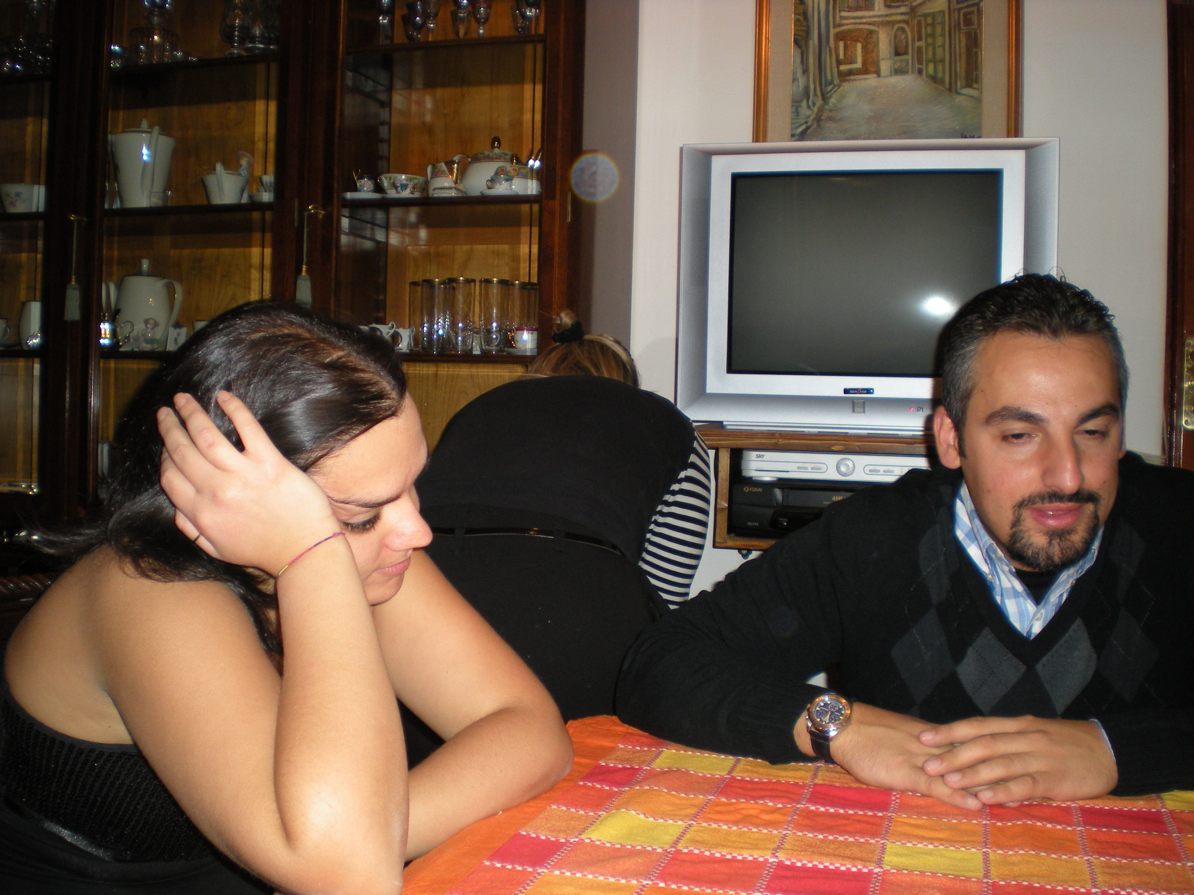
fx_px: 1311
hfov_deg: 49.0
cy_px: 448
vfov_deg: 37.7
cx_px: 597
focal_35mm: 38
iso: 116
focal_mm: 6.3
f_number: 3.1
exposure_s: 1/60
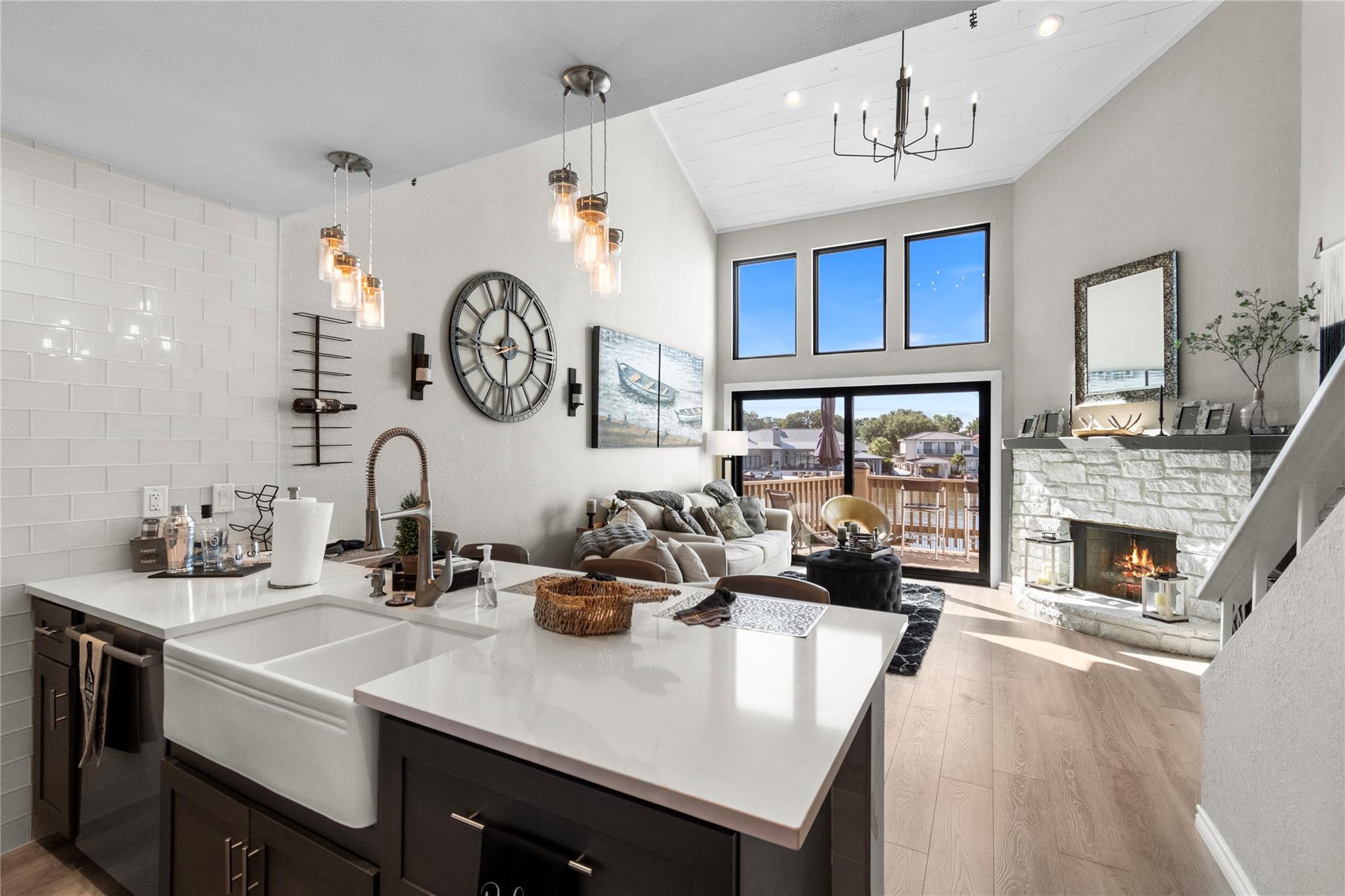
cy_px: 448
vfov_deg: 77.3
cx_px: 672
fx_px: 560
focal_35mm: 15
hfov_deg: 100.4
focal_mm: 10
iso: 800
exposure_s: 1/6400
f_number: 4.5
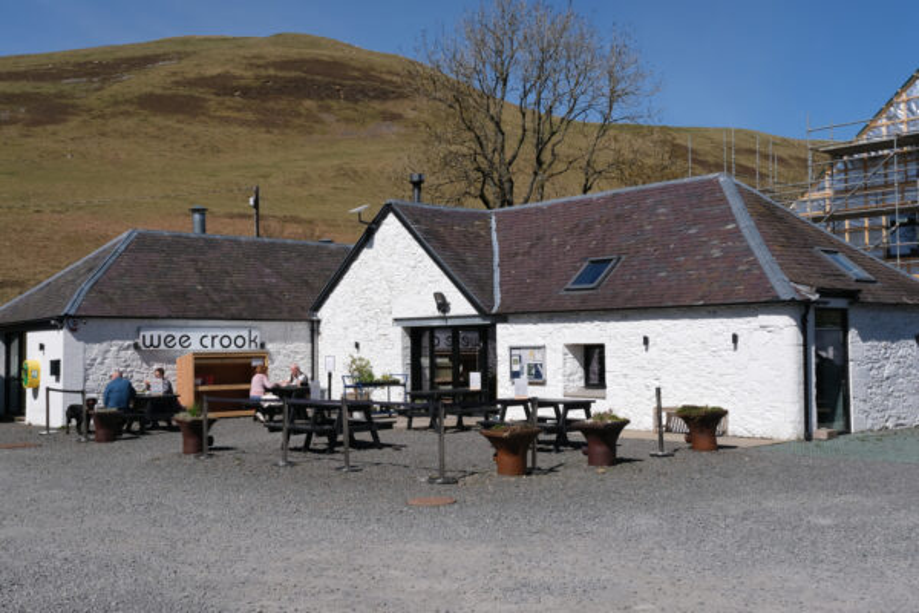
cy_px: 306
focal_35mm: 37
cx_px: 460
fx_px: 944
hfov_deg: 51.9
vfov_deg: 35.9
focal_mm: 24.7
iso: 160
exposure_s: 1/250
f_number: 11
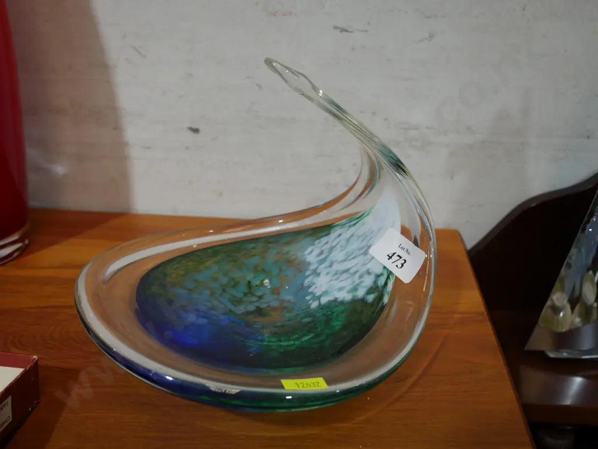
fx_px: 588
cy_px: 224
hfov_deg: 53.9
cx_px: 299
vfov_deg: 41.8
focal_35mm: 34
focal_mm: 17
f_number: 4
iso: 200
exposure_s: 1/60
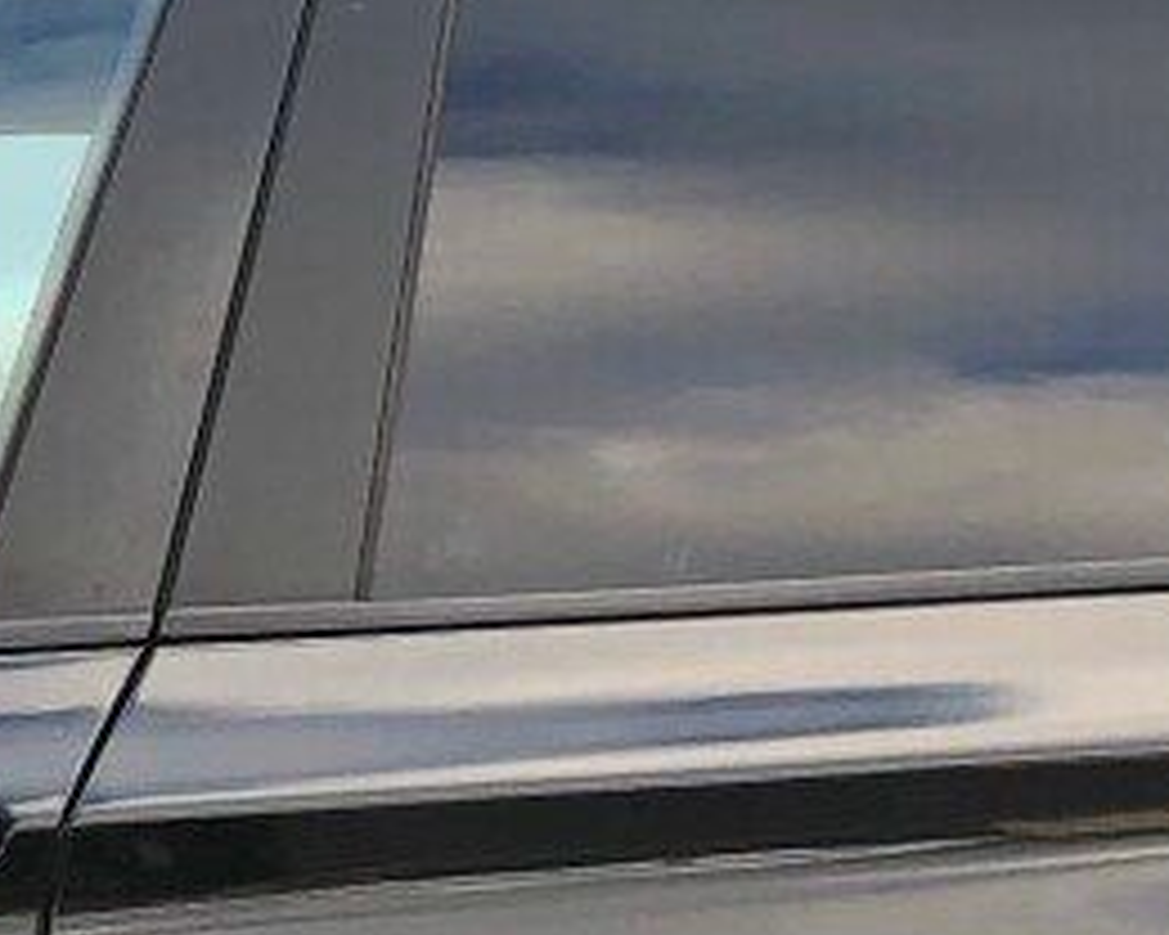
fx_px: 7093
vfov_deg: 7.5
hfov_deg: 9.3
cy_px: 1108
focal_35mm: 205
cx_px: -207
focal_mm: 3.99
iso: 25
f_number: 1.8
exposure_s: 1/120
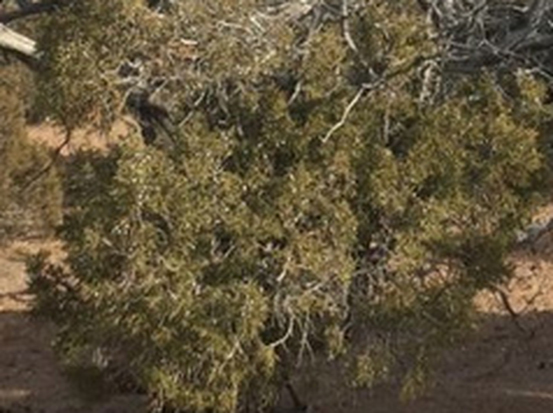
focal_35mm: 125
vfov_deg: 11.8
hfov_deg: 15.6
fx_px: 1995
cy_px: 35
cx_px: 483
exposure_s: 1/1236
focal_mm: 4.15
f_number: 2.2
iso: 32
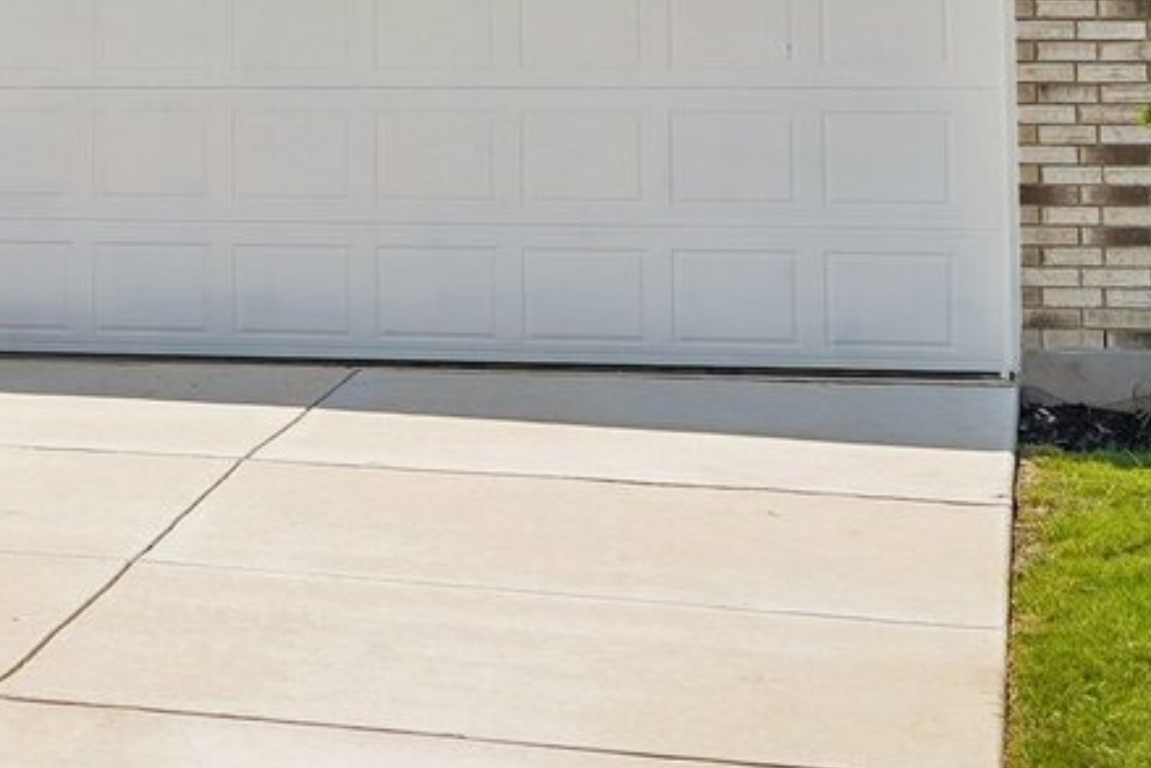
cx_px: -191
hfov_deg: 16.4
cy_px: -370
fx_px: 3833
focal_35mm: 120
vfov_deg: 11.0
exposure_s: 1/320
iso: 100
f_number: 8
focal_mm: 32.5
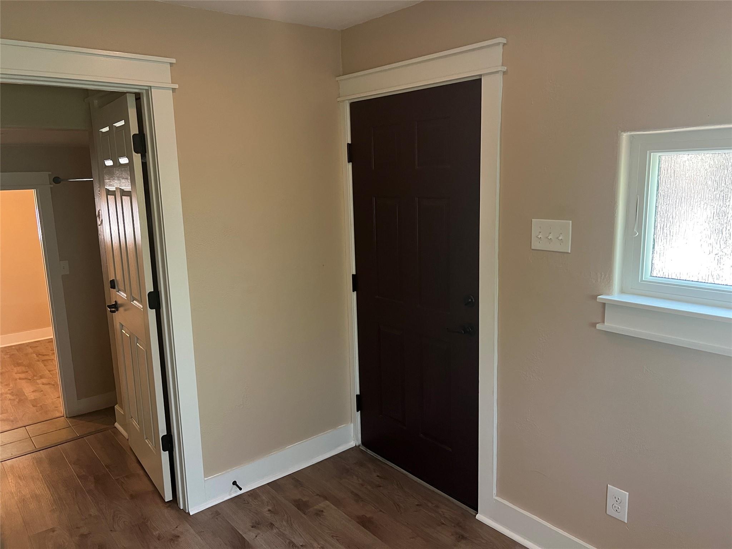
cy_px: 274
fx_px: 550
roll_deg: +1.8
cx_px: 366
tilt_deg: -8.8
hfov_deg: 67.3
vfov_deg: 53.1
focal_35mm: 26
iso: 400
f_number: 1.5
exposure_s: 1/60
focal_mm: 5.7
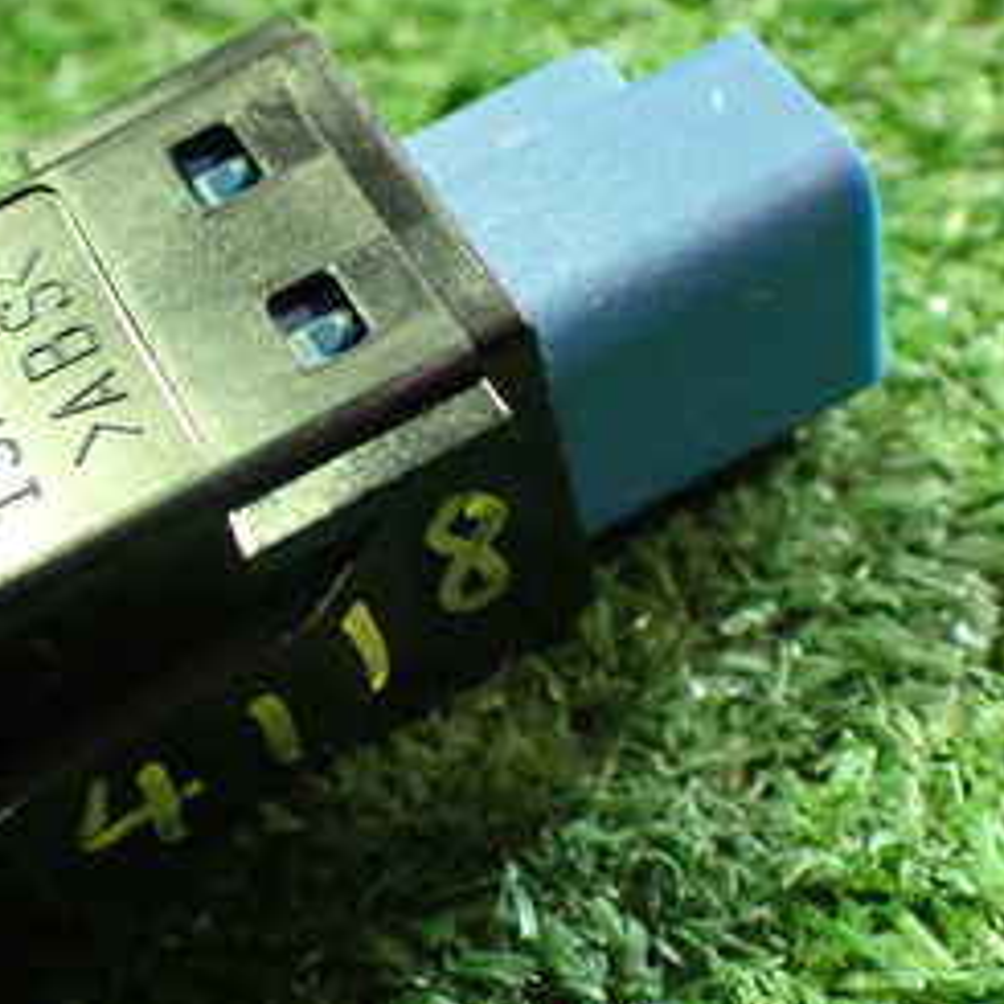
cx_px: 275
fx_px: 2133
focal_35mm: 65
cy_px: 545
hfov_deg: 26.2
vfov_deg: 26.5
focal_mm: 5.4
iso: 800
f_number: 2.3
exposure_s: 1/30
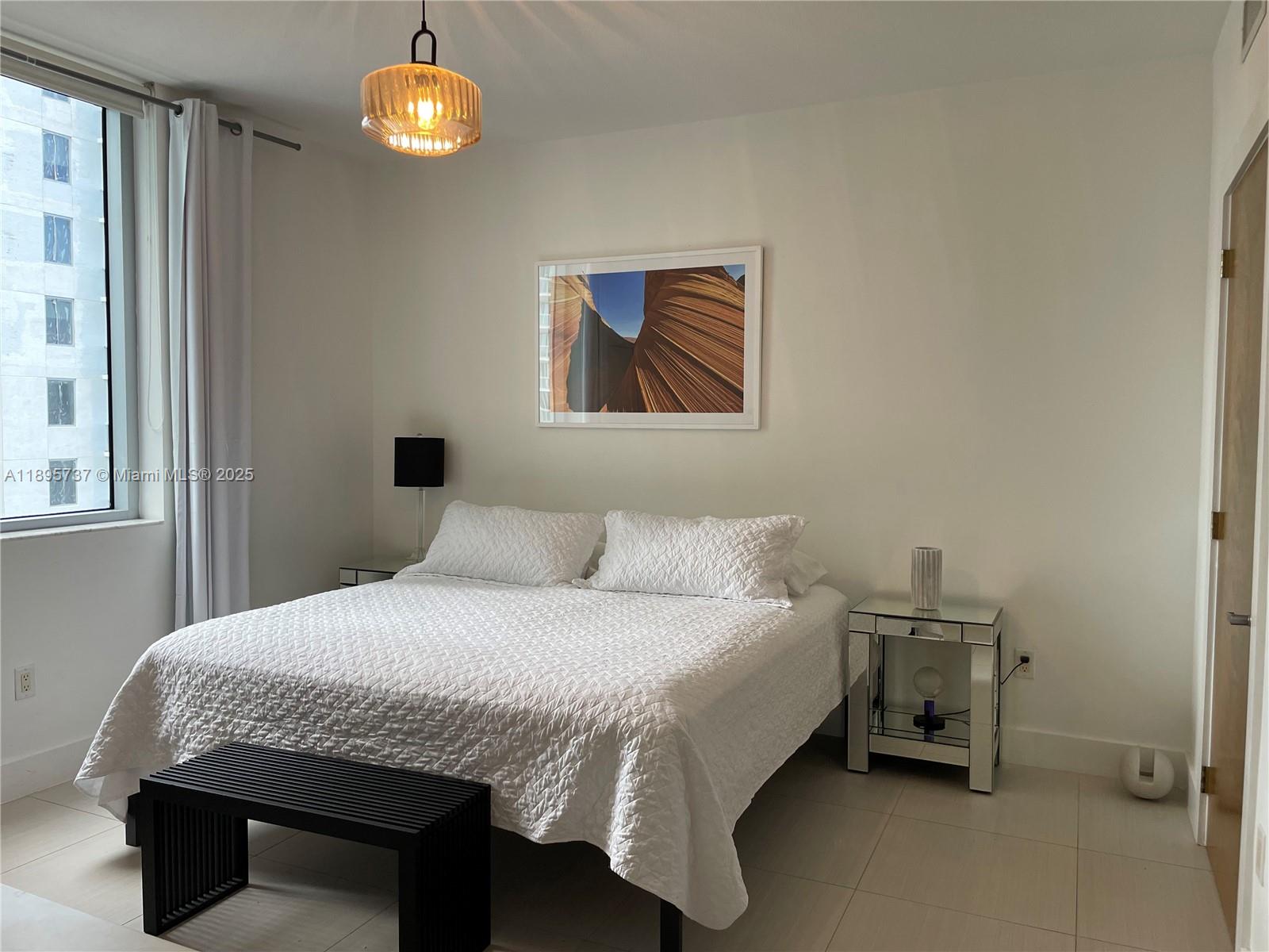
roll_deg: -0.2
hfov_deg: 67.3
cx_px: 634
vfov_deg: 53.1
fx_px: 953
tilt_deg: -3.2
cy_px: 476
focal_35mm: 26
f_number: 1.6
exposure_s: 1/120
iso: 125
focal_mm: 4.2
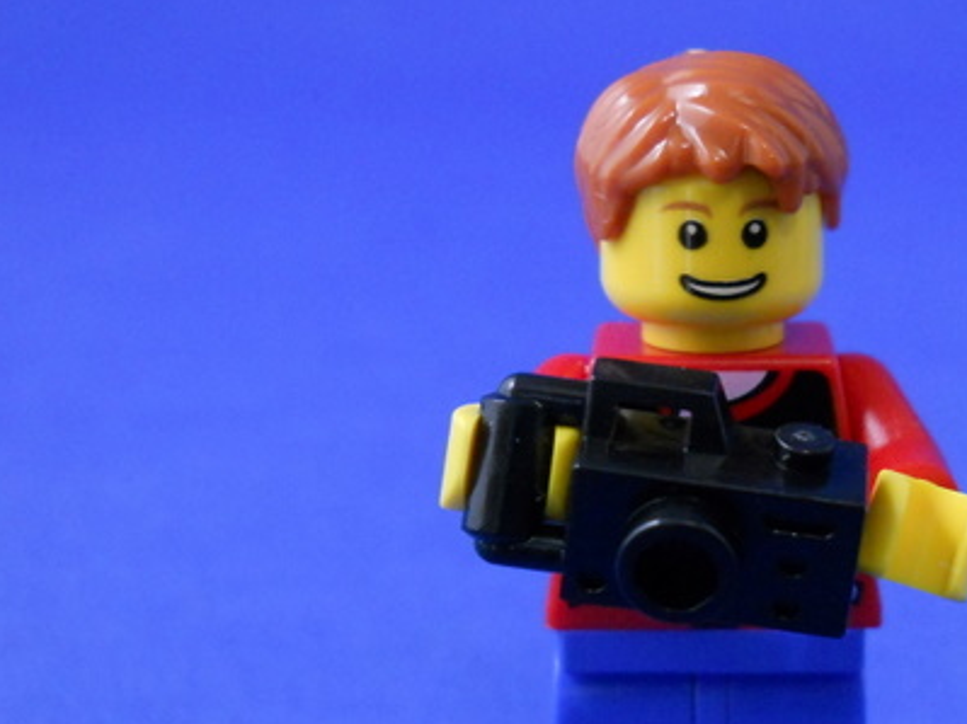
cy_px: 436
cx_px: 686
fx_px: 2150
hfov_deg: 25.1
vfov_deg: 19.1
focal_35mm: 77
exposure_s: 1/8
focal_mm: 7.88
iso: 400
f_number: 3.3
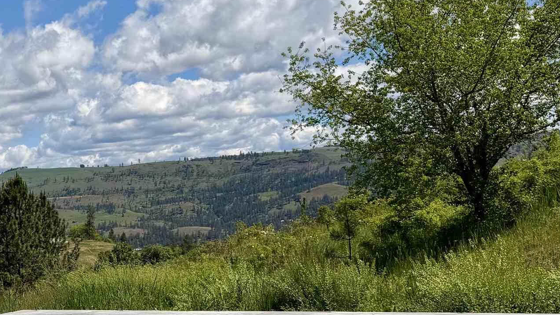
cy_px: 321
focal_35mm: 63
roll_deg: +3.8
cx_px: 39
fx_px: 935
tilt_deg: -6.1
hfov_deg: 31.5
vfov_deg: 18.6
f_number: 1.78
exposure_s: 1/7353
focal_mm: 6.76
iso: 80
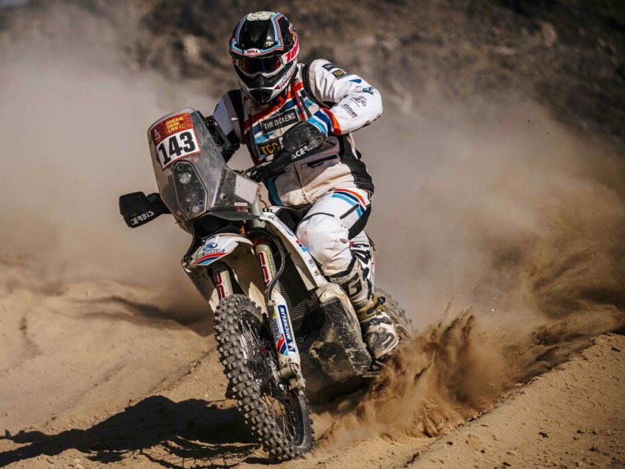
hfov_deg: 6.7
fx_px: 5328
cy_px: 277
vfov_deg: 5.0
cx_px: 226
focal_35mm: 295
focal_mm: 230
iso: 250
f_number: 5.6
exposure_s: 1/4000
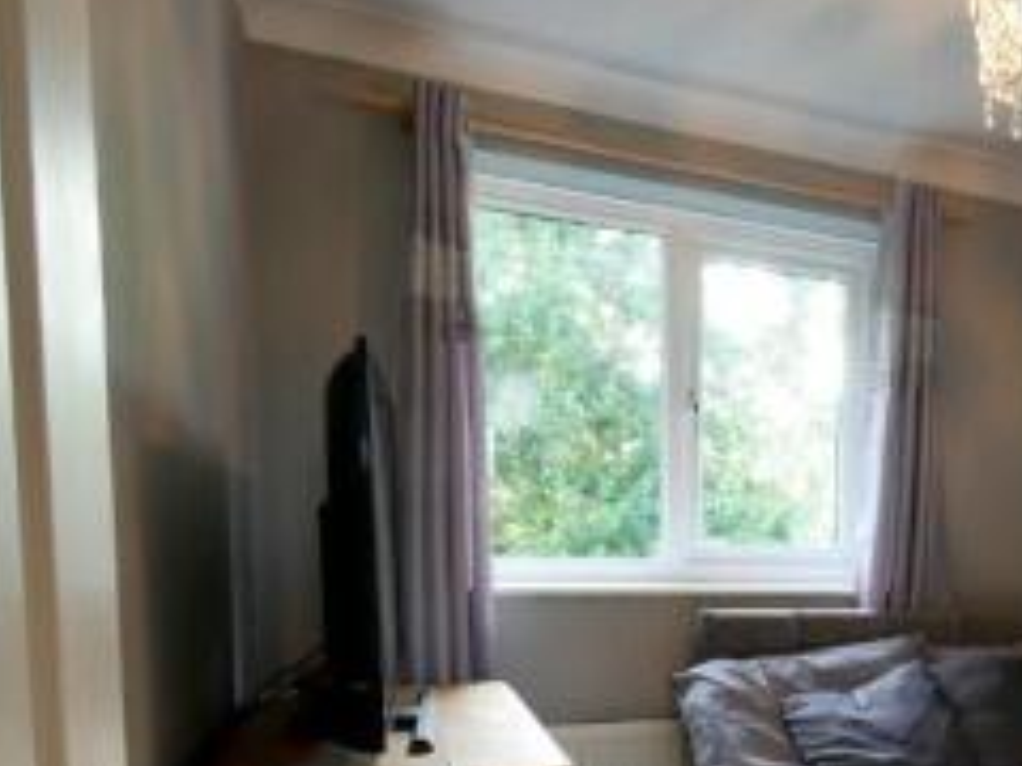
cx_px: 960
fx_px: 1004
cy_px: 636
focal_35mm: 34
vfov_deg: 39.8
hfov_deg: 47.2
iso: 500
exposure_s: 1/60
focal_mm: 7
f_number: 4
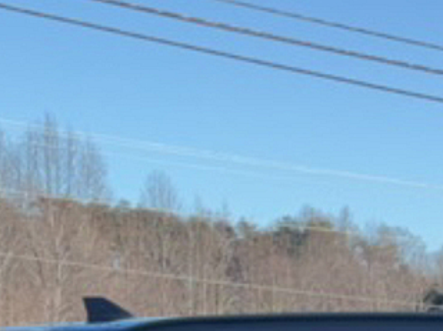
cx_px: 653
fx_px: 1982
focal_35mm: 155
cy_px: 720
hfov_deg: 12.2
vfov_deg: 8.9
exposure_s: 1/666
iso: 25
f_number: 1.8
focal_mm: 3
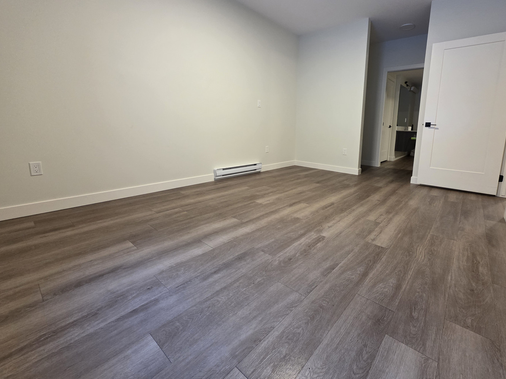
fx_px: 219
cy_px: 163
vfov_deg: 81.3
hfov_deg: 97.6
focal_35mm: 15
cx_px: 286
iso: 400
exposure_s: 1/60
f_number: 1.9
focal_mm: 2.2
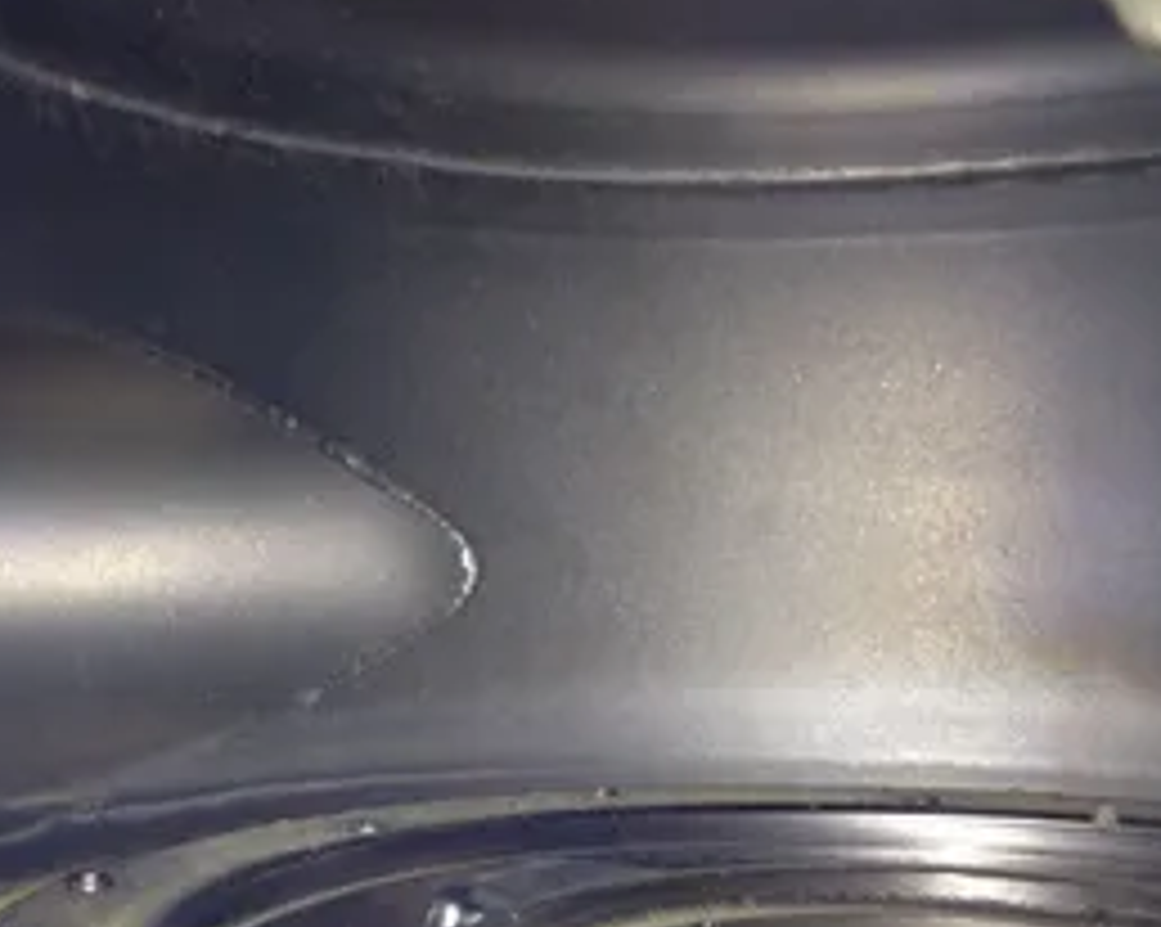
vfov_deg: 28.5
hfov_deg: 35.3
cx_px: 468
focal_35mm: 53
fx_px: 1820
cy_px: 590
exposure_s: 1/16
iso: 64
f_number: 2.4
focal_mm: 4.28
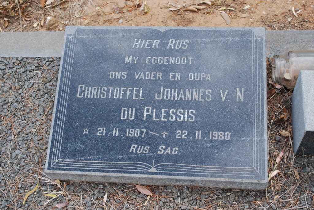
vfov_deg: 26.5
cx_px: 157
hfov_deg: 38.8
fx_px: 445
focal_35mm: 51
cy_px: 105
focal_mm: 34
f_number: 5.6
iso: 100
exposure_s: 1/125
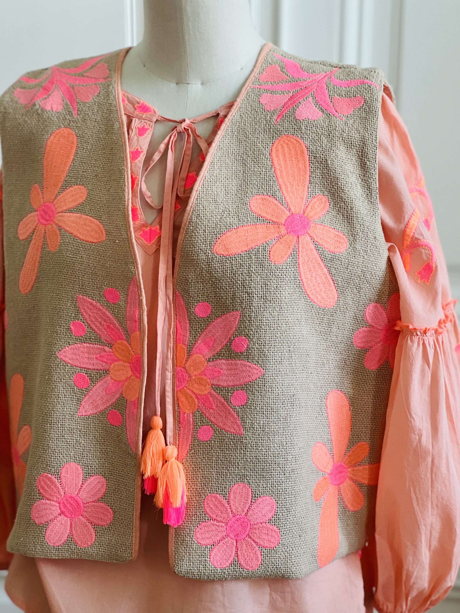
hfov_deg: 19.1
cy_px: 306
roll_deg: -0.5
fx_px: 1364
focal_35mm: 77
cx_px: 230
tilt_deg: -10.9
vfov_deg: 25.3
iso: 160
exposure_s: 1/50
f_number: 2.8
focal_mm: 9
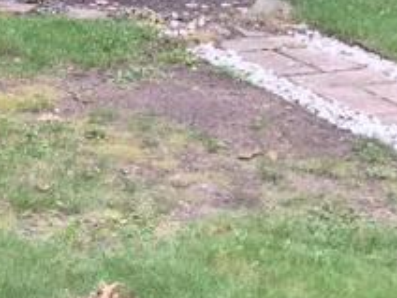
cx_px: -202
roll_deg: -0.1
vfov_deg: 10.0
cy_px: -251
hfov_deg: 13.3
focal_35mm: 140
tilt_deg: +0.7
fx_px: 1606
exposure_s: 1/120
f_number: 2.2
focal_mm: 4.15
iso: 32
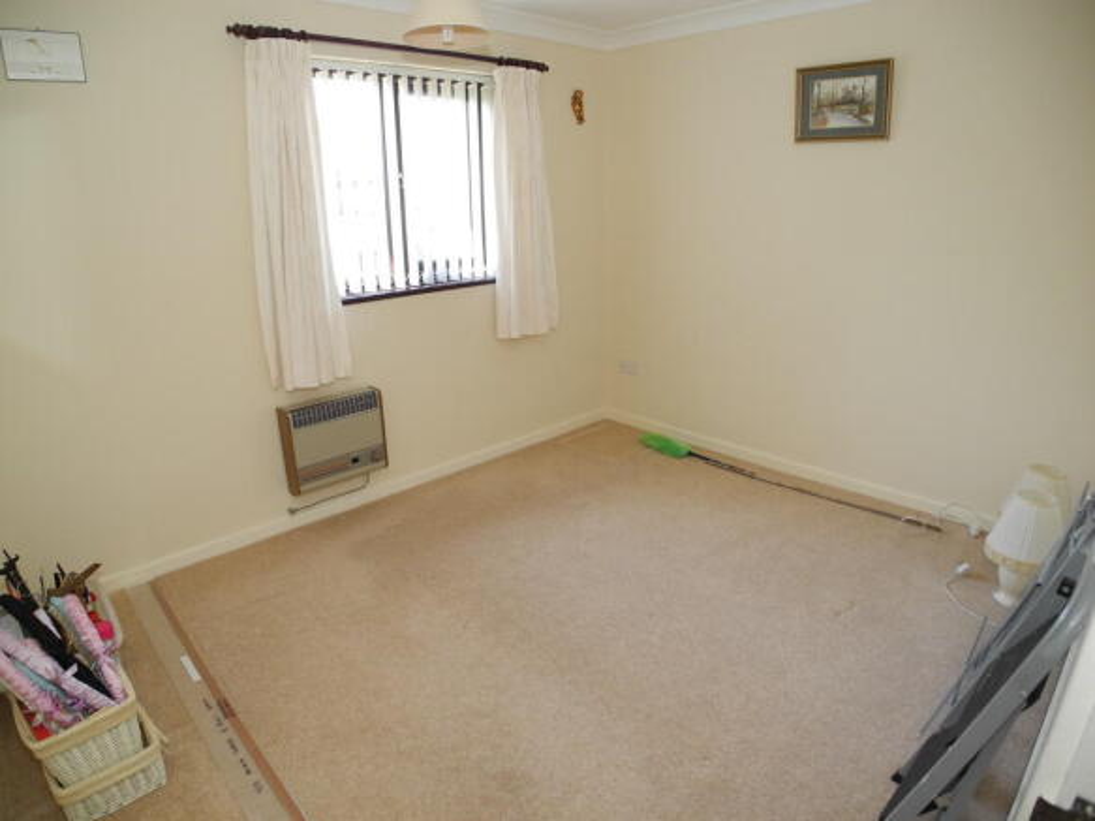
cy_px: 410
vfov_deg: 49.7
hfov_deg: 63.5
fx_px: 886
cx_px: 548
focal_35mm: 28
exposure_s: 1/30
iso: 108
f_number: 2.8
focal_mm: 6
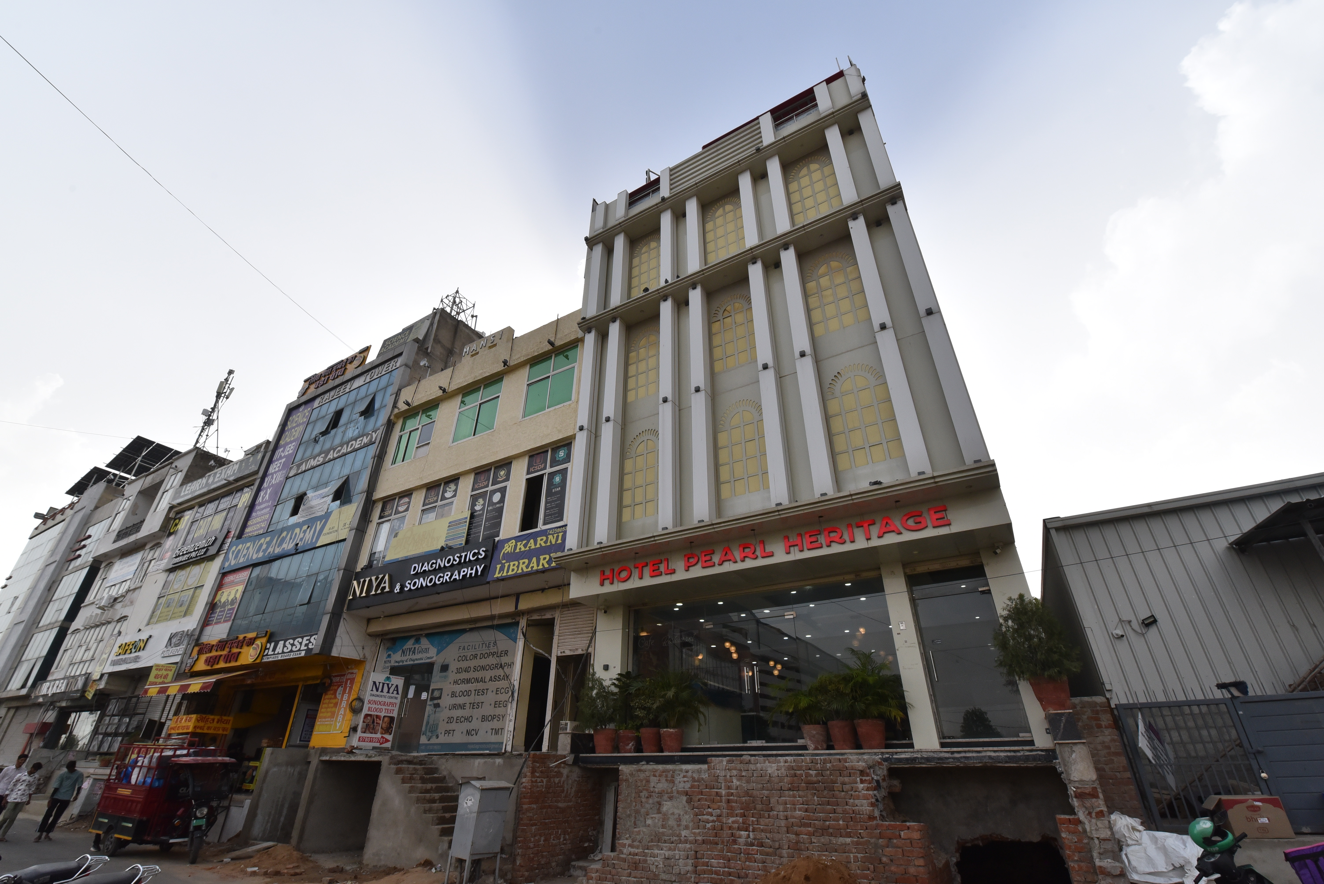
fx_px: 552
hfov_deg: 100.4
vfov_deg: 77.4
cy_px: 442
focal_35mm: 15
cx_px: 662
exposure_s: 1/800
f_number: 11
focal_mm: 15
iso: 1250
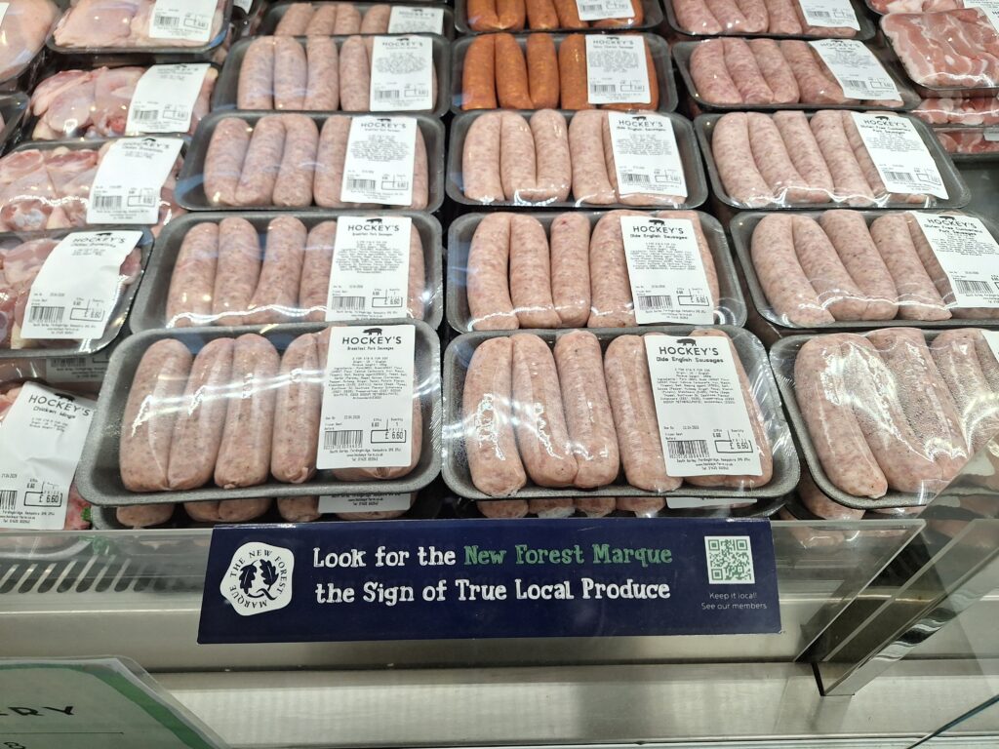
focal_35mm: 23
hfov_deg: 73.9
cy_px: 374
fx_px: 664
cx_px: 500
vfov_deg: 58.9
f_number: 1.8
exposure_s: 1/100
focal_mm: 5.54
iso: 50
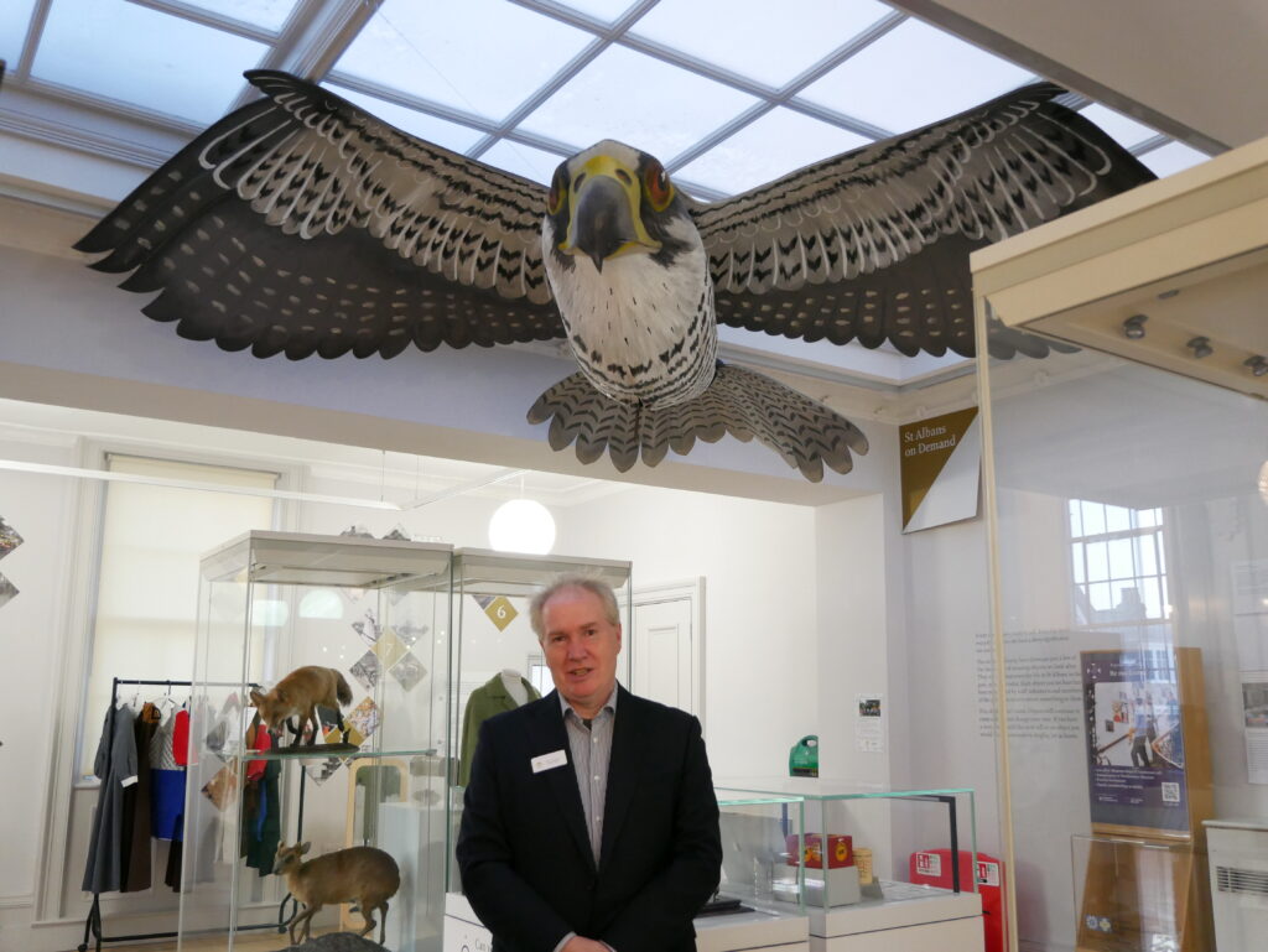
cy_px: 476
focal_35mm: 34
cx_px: 634
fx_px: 1246
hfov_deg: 53.9
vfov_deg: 41.8
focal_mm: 17
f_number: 3.8
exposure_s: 1/60
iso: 1600
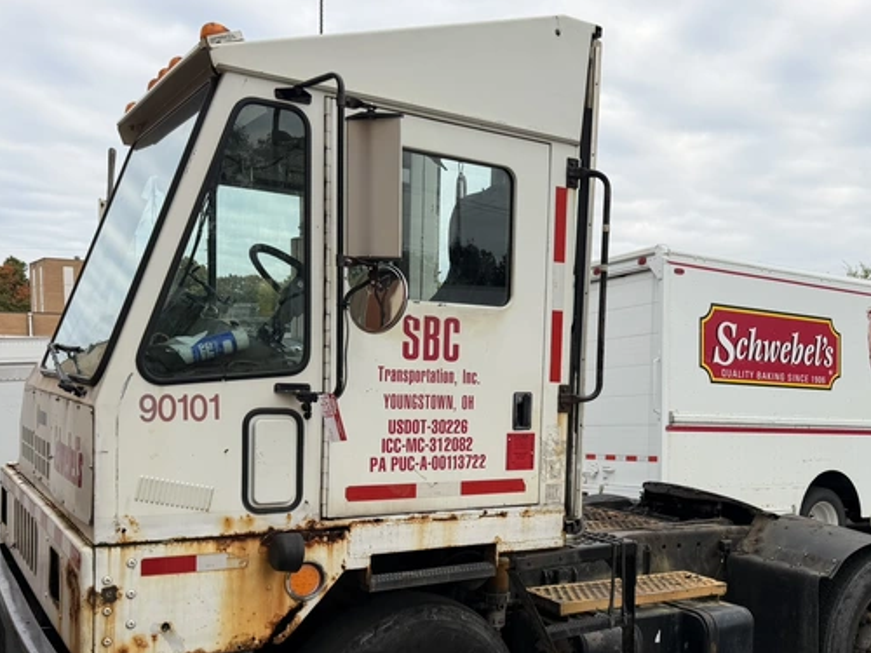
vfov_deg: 39.2
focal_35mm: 36
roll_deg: -0.3
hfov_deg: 50.9
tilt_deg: -5.4
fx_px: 906
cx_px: 537
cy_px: 434
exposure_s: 1/1292
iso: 80
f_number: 1.78
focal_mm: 6.76
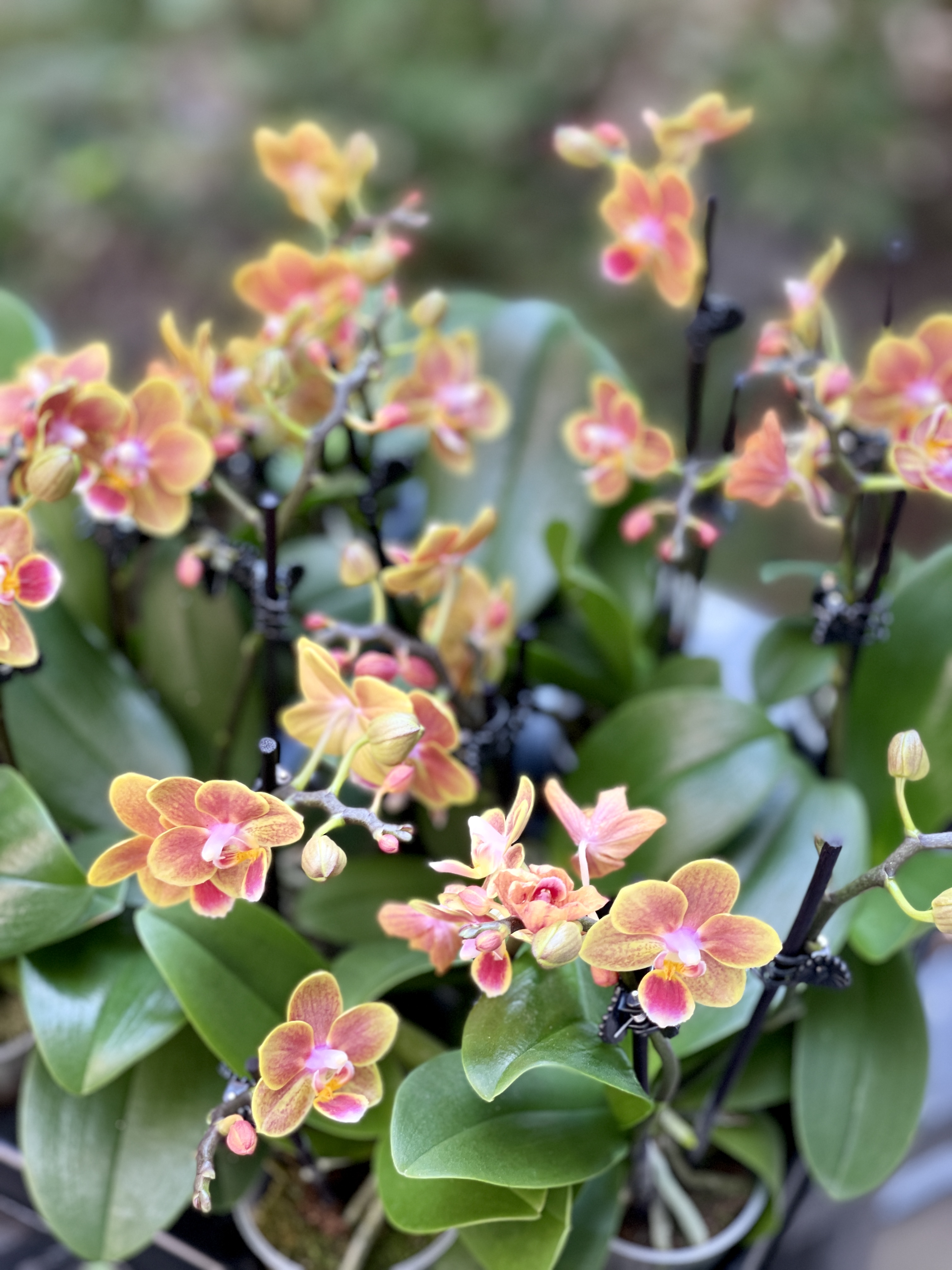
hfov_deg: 22.9
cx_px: 476
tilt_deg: -45.5
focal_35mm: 64
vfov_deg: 30.3
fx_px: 2347
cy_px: 635
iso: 80
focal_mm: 7.5
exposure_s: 1/121
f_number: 2.2
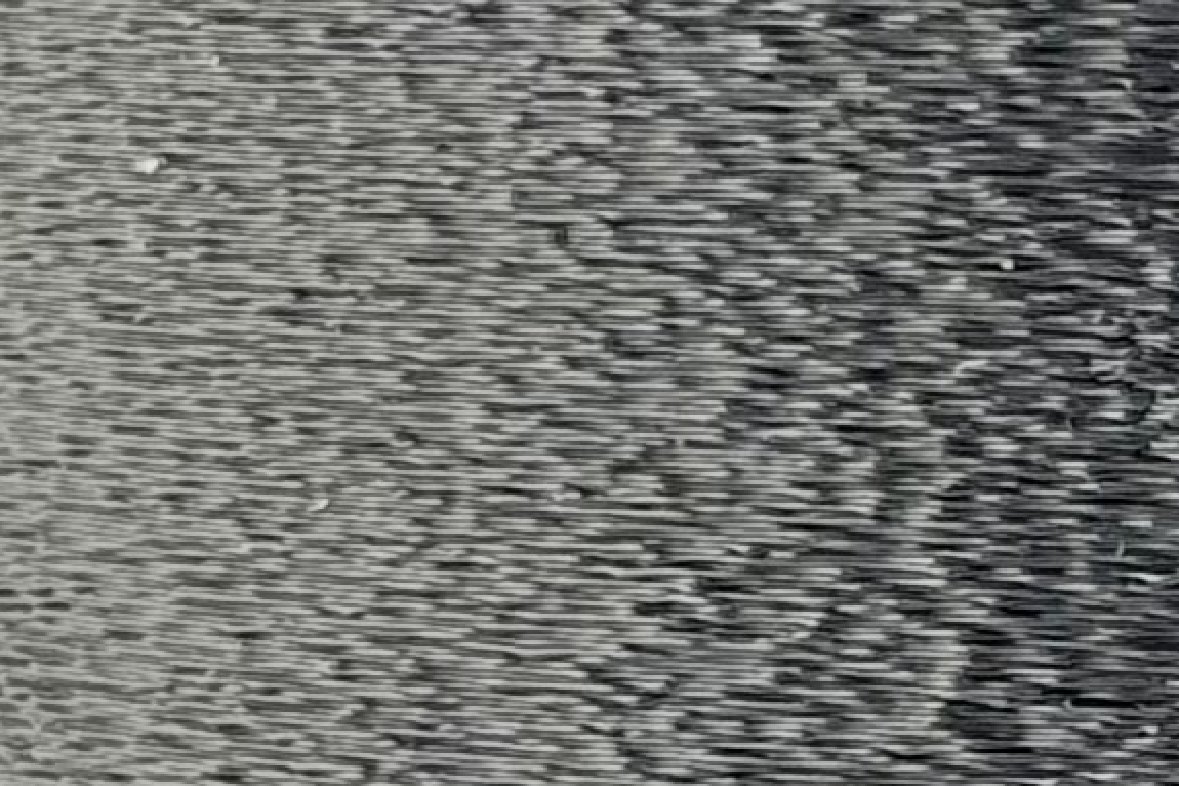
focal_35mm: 350
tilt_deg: -6.1
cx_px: 1679
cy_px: 981
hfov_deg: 5.8
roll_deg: -0.3
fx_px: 11459
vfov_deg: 3.9
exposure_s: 1/180
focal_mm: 6.76
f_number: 1.78
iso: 64
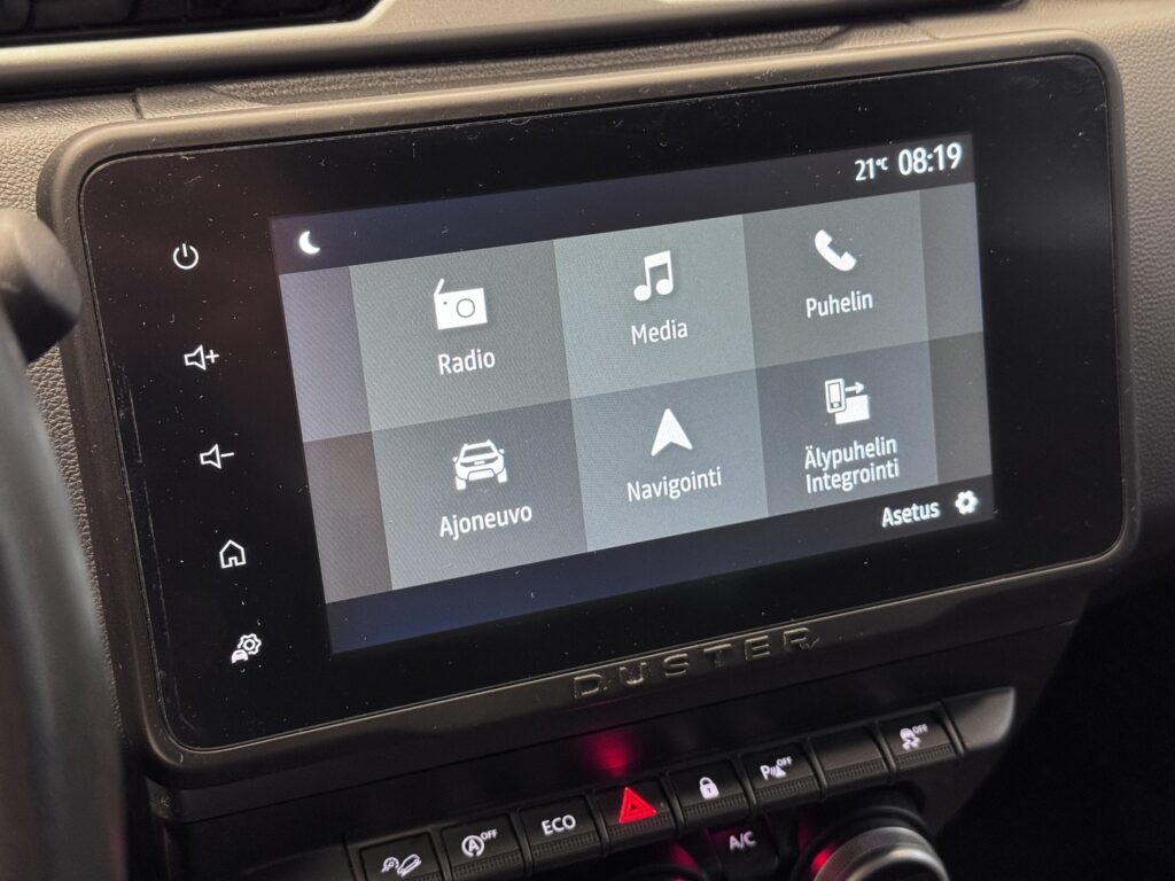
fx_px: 1629
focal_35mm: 48
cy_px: 440
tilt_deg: -29.8
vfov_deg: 30.3
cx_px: 588
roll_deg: -2.2
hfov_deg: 39.7
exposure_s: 1/33
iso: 400
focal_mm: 6.76
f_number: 1.78
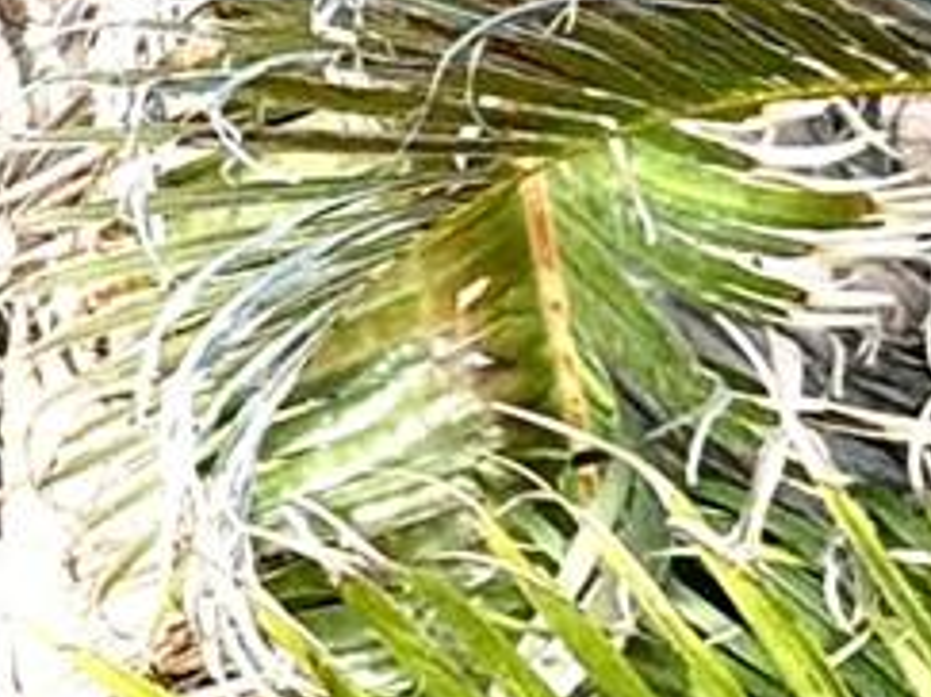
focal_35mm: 92
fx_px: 2473
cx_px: -1814
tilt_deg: +6.4
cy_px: -33
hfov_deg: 11.7
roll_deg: -2.4
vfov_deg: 15.7
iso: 40
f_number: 2.2
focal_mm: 2.22
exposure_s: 1/770
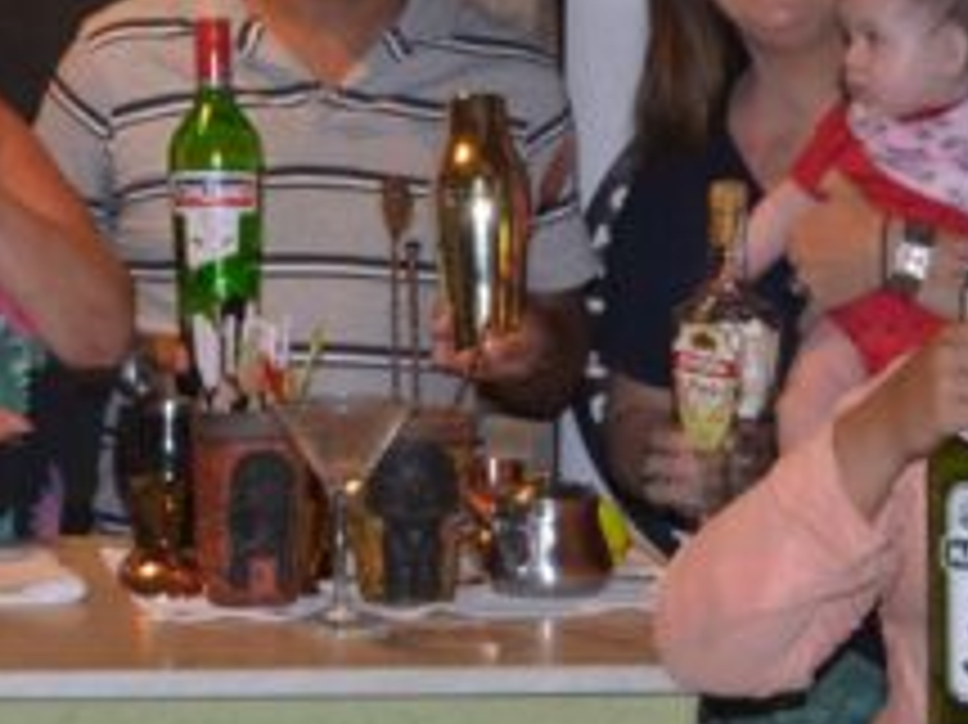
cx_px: 203
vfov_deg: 9.7
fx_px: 4220
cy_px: -128
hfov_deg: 13.0
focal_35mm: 151
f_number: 3.8
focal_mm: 22
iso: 800
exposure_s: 1/30
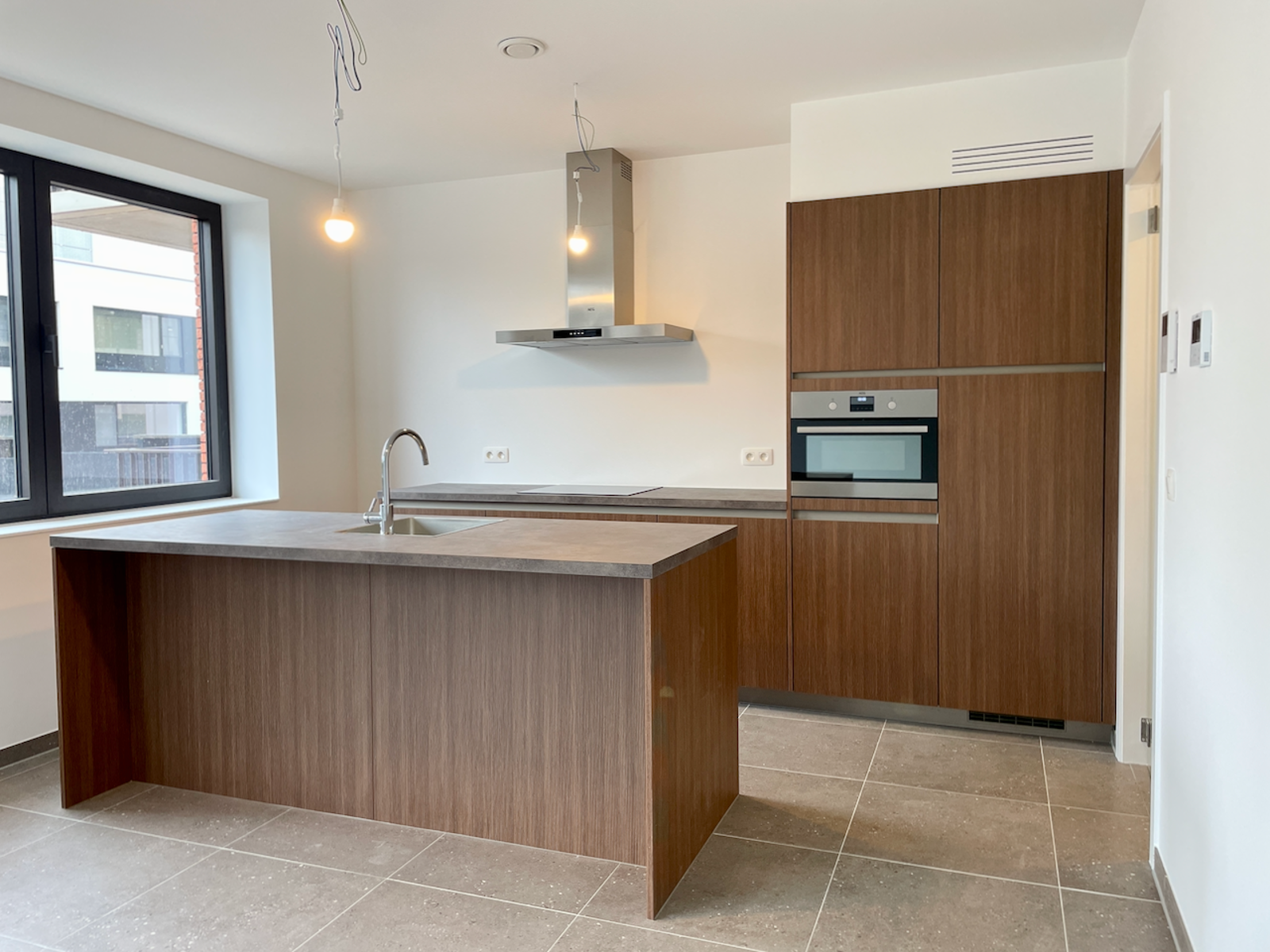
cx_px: 635
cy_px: 476
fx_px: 954
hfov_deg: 67.3
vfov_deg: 53.1
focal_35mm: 26
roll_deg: +1.1
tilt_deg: -3.2
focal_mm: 4.2
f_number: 1.6
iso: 80
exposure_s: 1/100
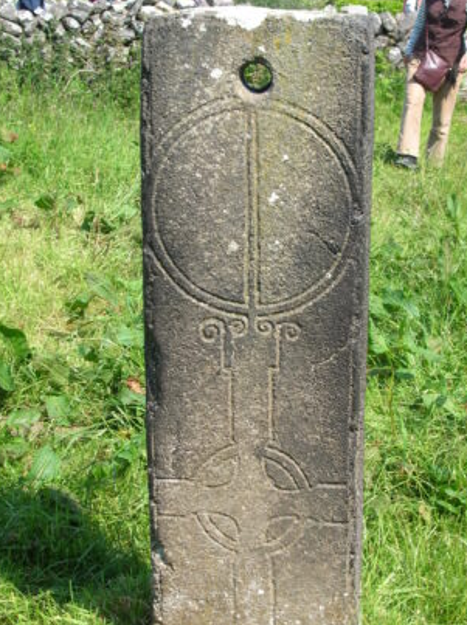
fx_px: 1389
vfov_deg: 25.4
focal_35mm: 77
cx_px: 272
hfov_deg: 19.1
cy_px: 332
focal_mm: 10.2
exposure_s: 1/321
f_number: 3.6
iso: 50
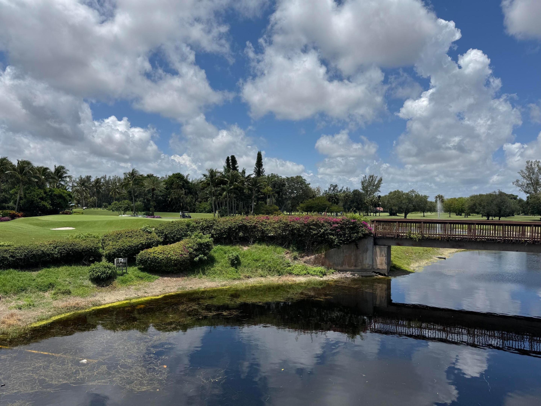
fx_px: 375
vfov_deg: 56.8
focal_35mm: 24
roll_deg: -1.4
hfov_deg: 71.6
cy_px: 203
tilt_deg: +0.4
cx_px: 270
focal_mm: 6.76
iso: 80
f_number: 1.78
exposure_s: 1/9009
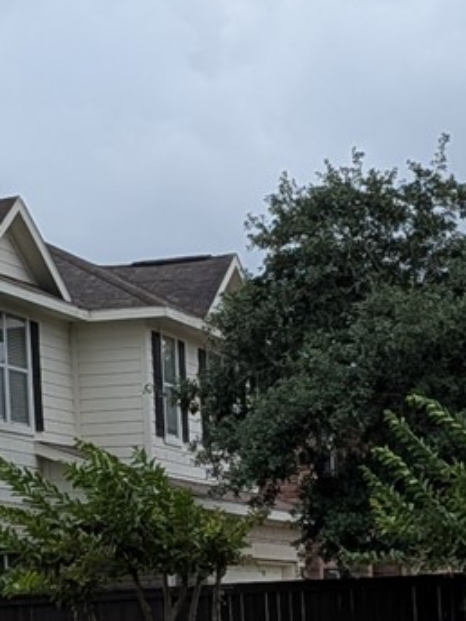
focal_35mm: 143
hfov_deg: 10.4
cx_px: 166
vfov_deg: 13.7
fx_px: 2567
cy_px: 502
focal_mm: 4.53
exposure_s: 1/2924
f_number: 1.7
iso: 31
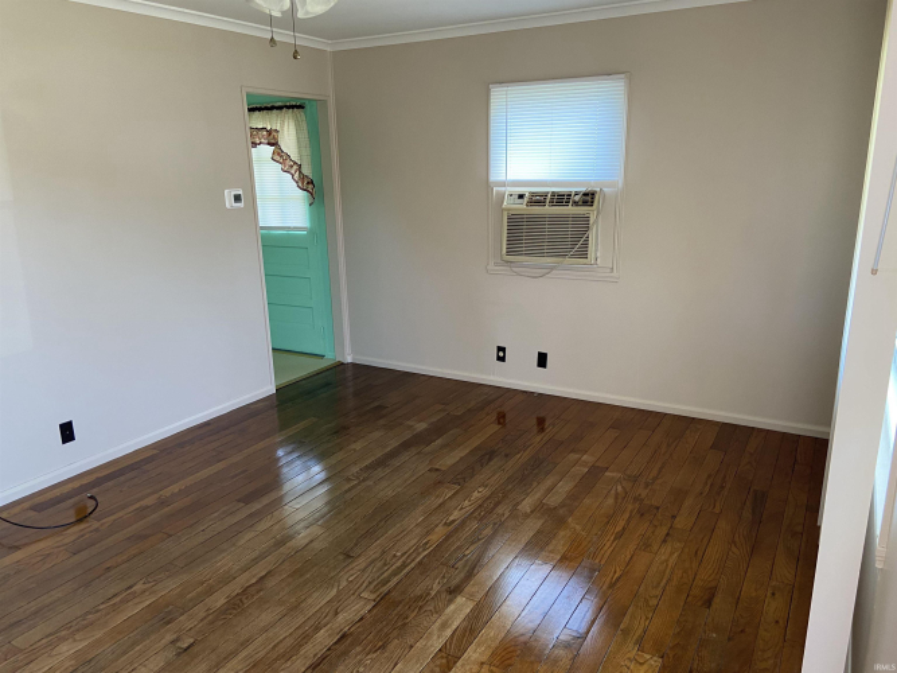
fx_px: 674
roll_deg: +1.6
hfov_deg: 67.3
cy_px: 336
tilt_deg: -15.5
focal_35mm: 26
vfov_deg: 53.0
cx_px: 448
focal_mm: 4.25
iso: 125
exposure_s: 1/83
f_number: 1.8
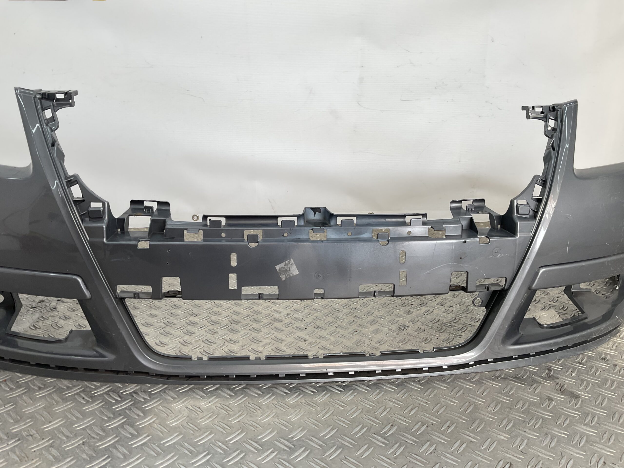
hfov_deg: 61.7
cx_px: 312
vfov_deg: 48.2
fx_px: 523
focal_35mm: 29
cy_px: 234
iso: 16
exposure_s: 1/194
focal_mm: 3
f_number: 1.8
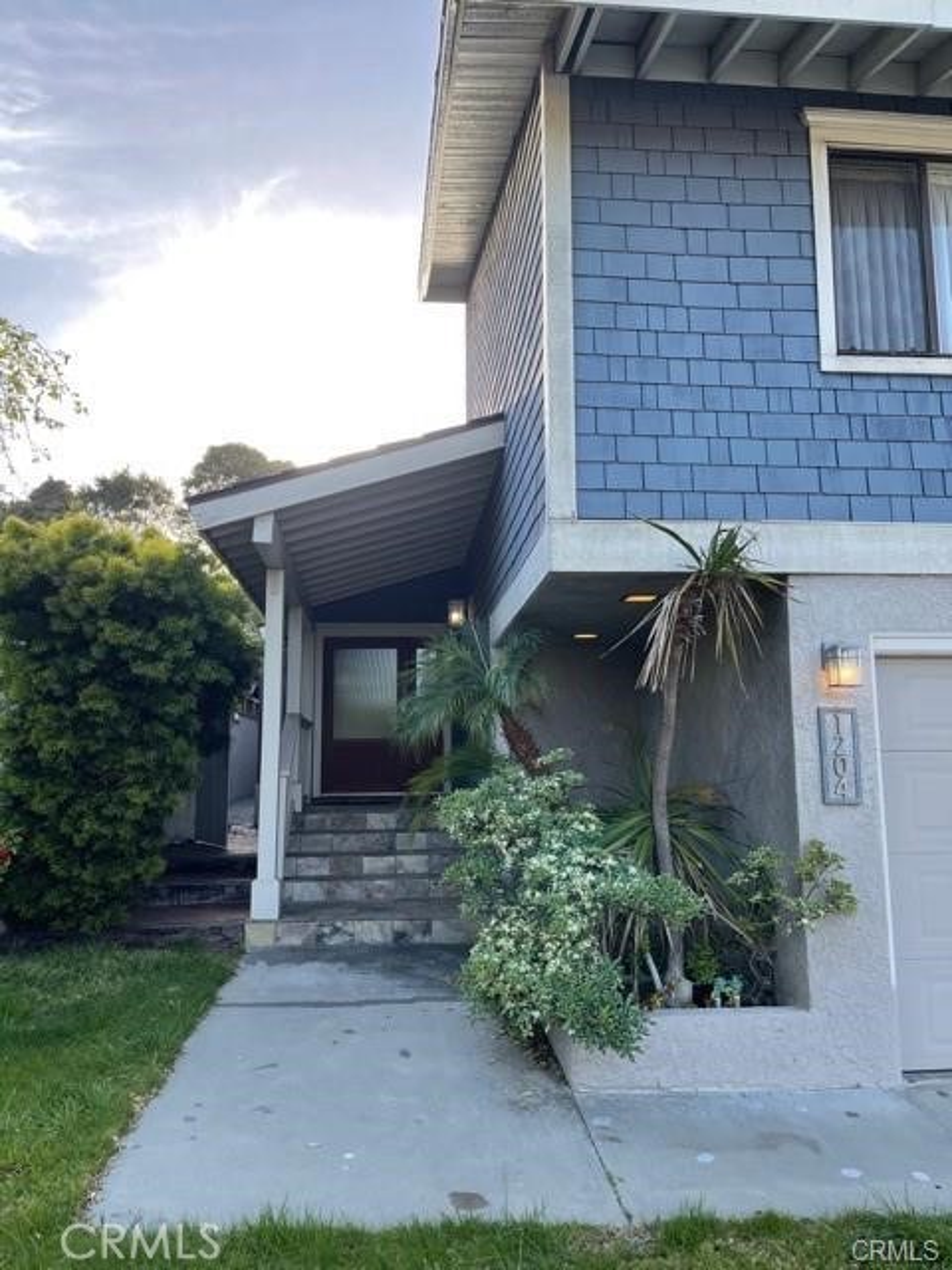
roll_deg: +1.3
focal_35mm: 26
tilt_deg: +8.2
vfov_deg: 67.3
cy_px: 635
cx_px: 476
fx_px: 953
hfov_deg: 53.1
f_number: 1.6
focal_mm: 5.1
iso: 32
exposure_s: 1/599
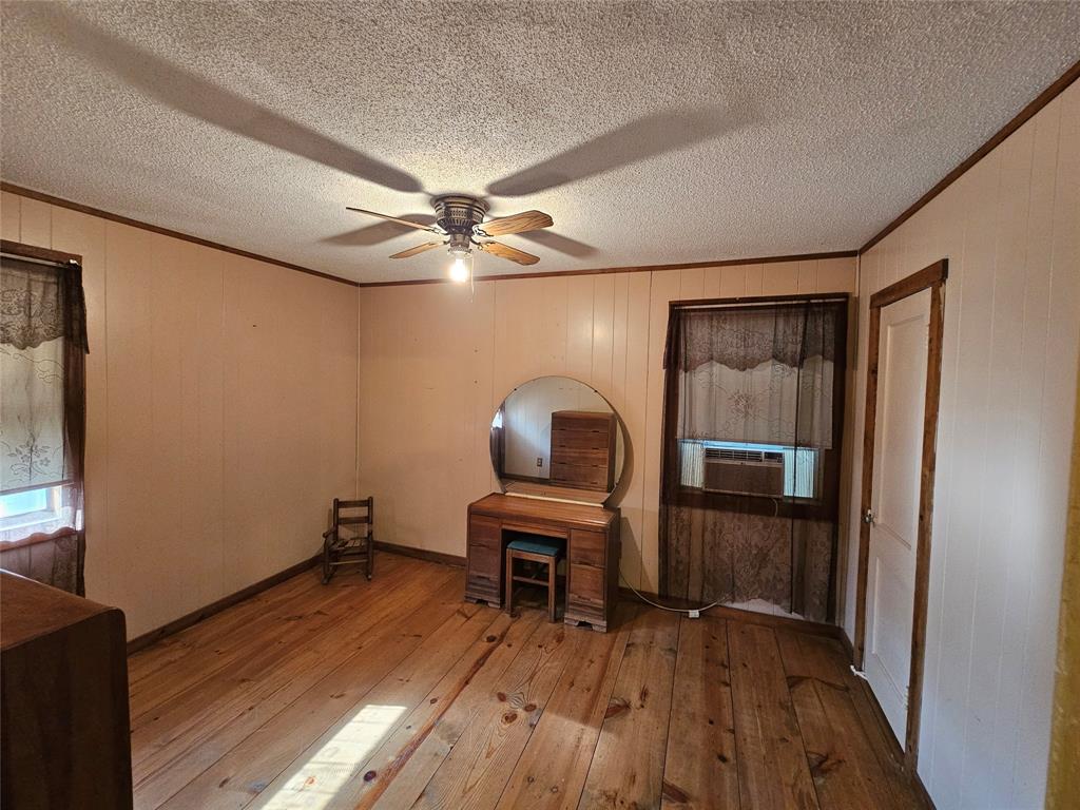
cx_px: 540
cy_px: 405
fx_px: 406
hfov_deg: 106.2
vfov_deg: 89.9
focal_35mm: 13
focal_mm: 2.2
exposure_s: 1/30
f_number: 2.2
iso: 400
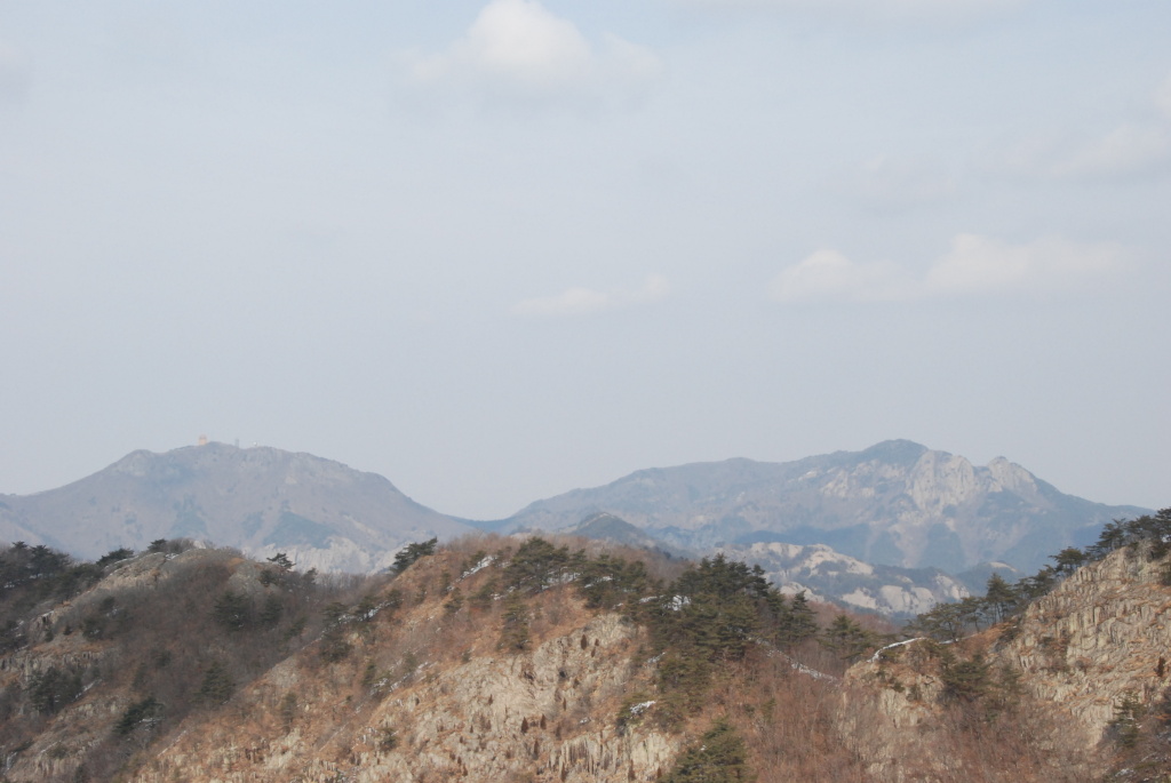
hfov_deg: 28.0
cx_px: 586
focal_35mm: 72
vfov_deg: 19.0
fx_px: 2344
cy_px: 392
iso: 800
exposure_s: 1/800
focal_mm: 48
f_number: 14
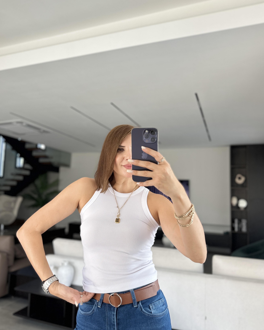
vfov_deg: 66.0
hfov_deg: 54.9
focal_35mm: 26
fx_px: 254
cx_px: 132
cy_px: 169
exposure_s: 1/121
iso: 125
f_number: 1.78
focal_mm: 6.86
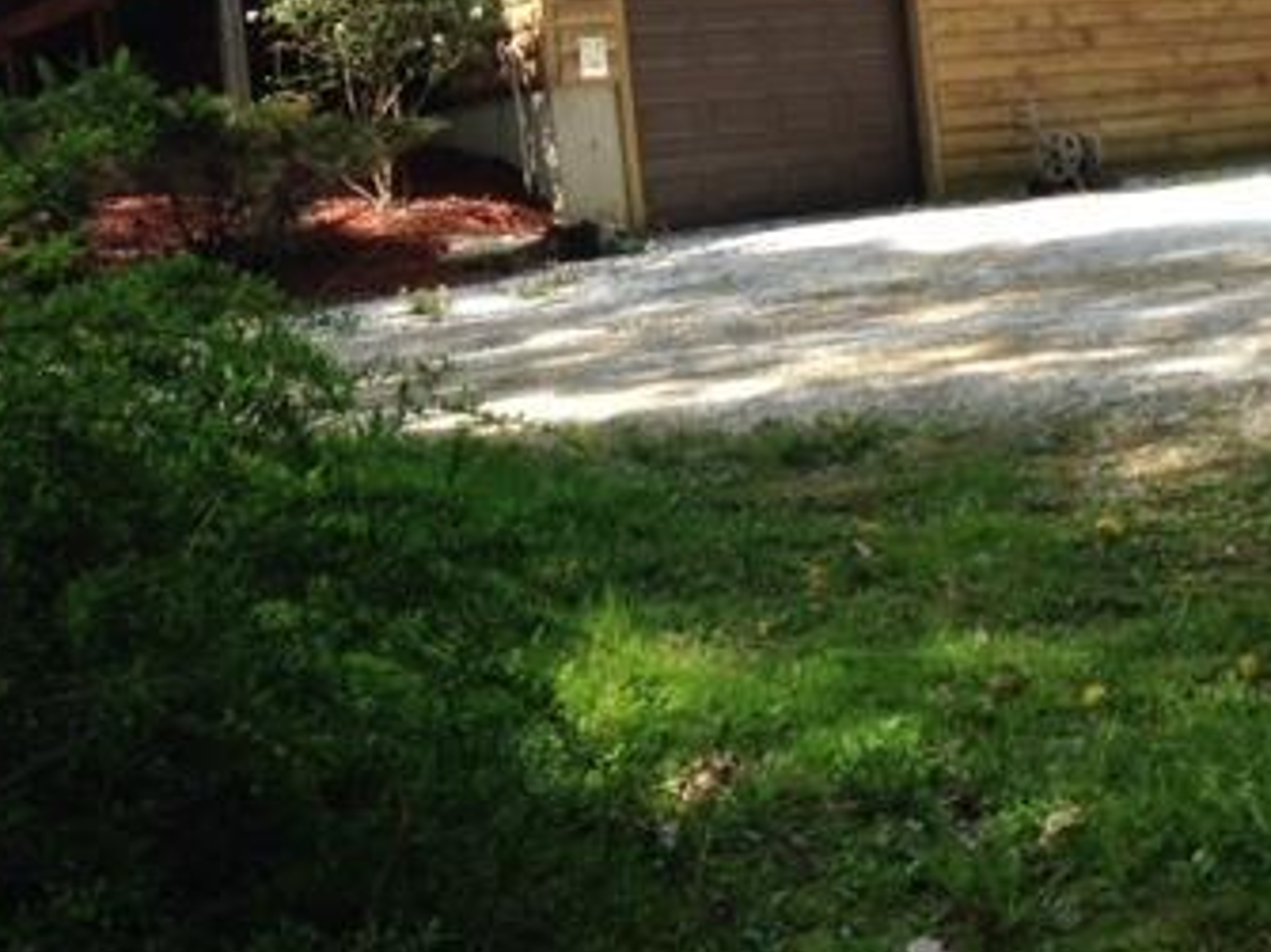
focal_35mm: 63
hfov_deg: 30.6
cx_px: 797
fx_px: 2312
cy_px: 133
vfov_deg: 22.8
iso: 50
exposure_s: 1/339
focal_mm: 4.12
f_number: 2.4
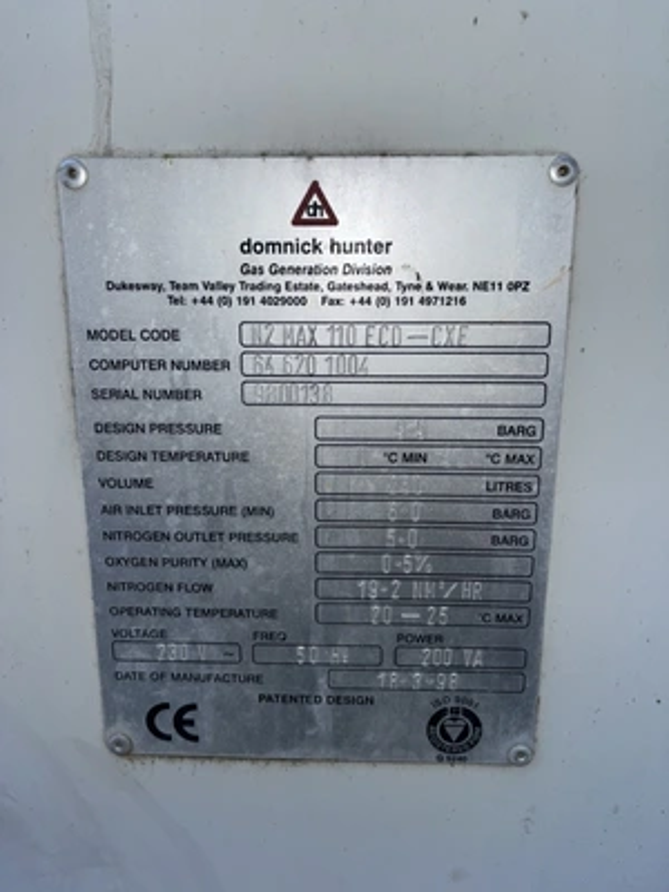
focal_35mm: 26
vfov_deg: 67.3
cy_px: 446
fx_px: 670
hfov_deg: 53.1
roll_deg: -2.7
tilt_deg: -12.7
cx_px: 334
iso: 32
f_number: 1.6
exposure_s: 1/1748
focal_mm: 5.1
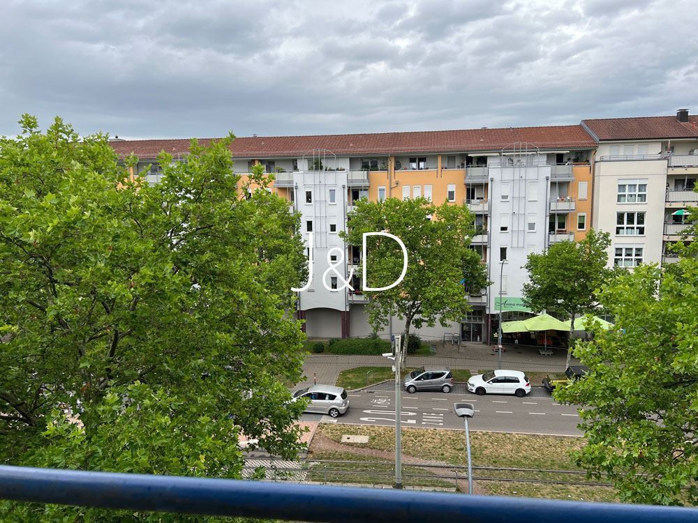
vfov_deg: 53.1
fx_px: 524
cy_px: 262
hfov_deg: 67.3
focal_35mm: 26
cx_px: 349
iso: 50
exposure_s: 1/1029
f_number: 1.5
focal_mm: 5.7
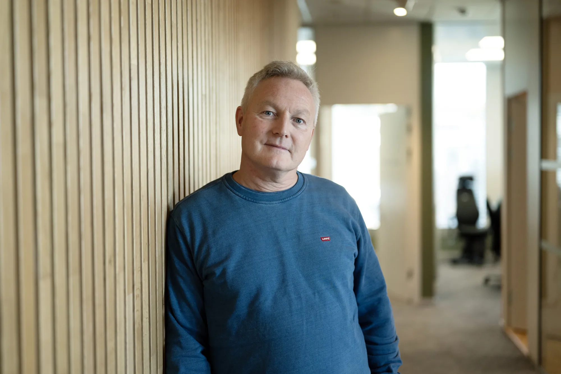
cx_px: 280
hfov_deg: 39.6
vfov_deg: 27.0
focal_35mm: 50
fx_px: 779
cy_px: 187
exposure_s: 1/500
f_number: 1.8
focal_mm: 50
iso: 1250
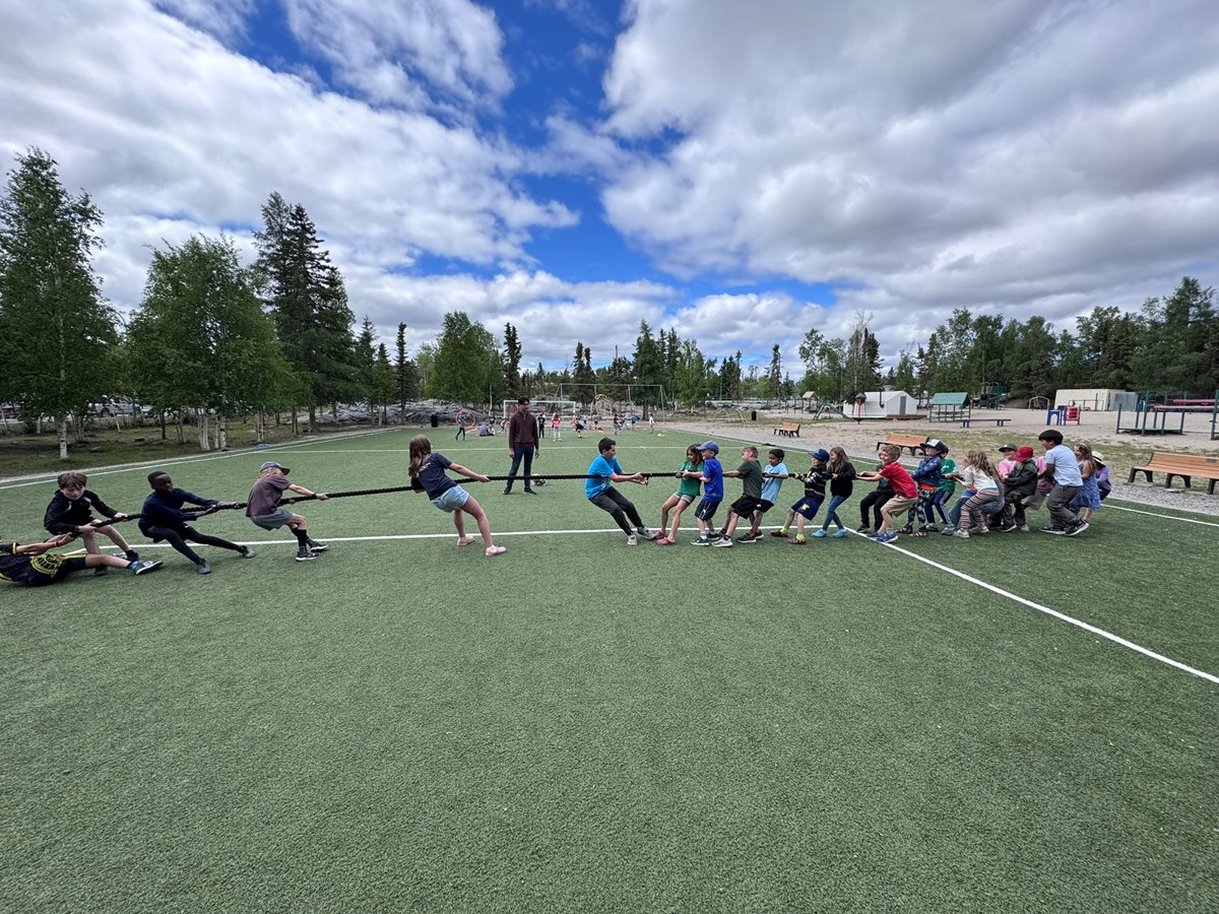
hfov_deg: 102.1
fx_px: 493
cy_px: 457
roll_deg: -0.5
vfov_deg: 85.7
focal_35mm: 14
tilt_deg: -6.4
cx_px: 610
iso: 40
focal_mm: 2.22
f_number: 2.2
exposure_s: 1/1395
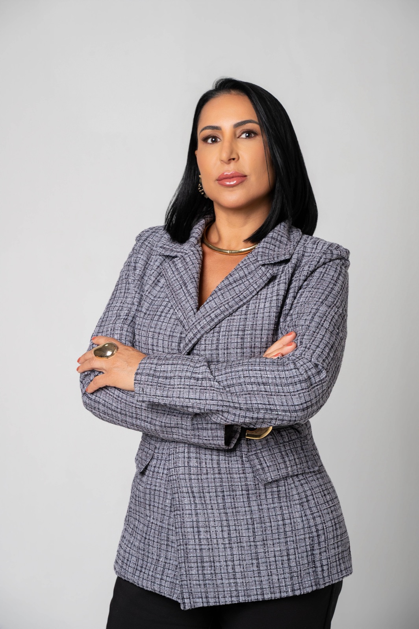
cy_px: 314
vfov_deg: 27.0
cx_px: 210
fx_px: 1312
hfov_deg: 18.2
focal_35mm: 75
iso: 200
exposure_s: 1/160
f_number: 6.3
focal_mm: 75
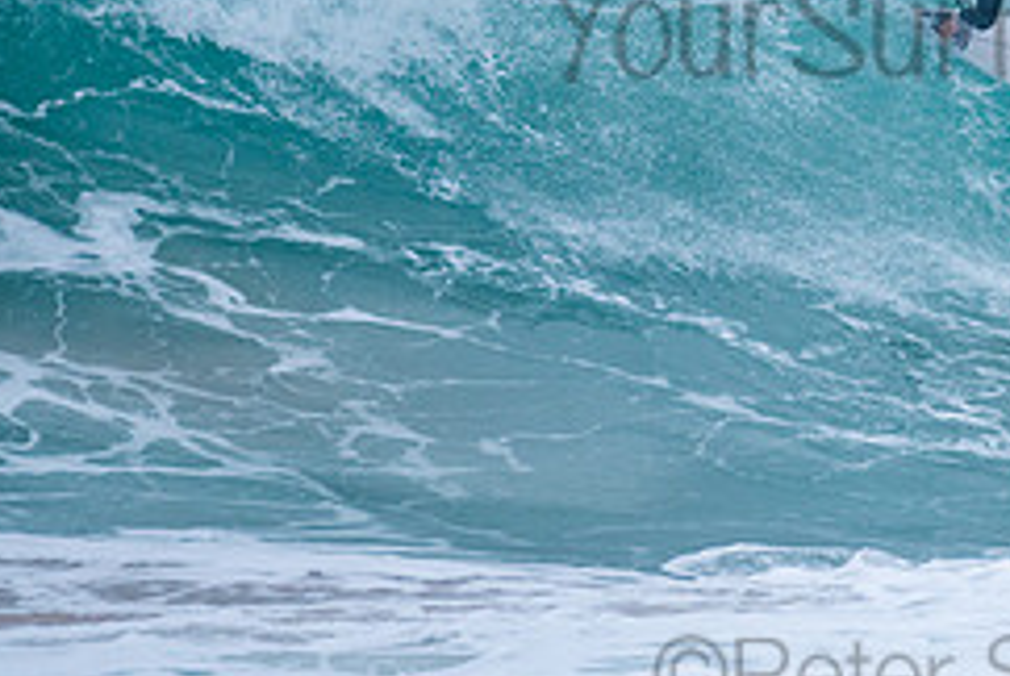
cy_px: -19
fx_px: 36488
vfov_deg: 1.1
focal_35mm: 1299
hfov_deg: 1.6
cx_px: 977
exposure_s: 1/800
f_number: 5.6
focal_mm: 500
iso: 180
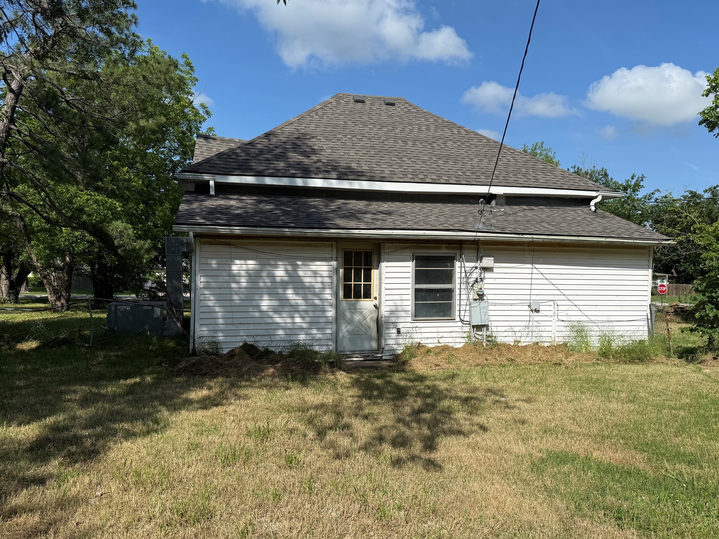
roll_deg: -0.5
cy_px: 293
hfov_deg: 65.3
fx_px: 561
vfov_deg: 51.3
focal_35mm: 27
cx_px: 372
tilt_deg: -1.6
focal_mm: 6.76
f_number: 1.78
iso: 80
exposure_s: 1/5714
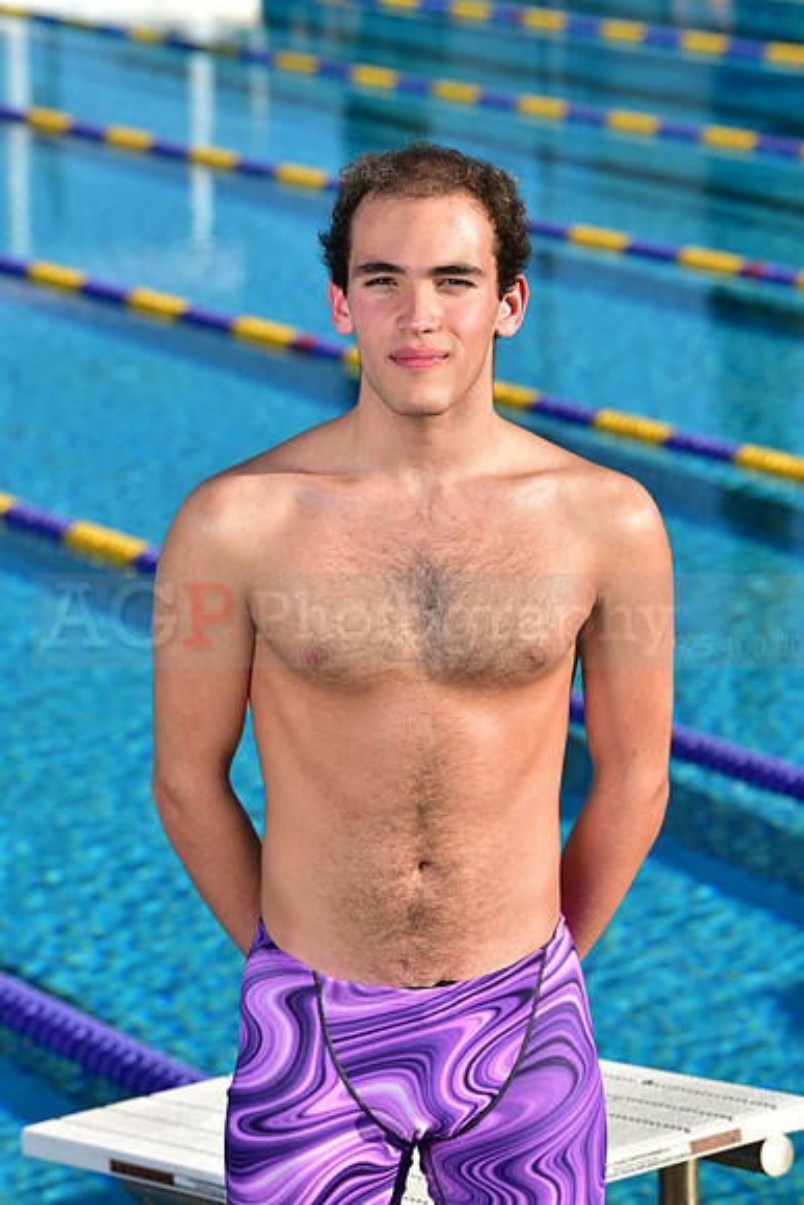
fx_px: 4519
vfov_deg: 15.2
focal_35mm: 135
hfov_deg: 10.2
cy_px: 602
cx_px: 402
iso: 64
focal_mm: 135
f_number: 6.3
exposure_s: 1/250
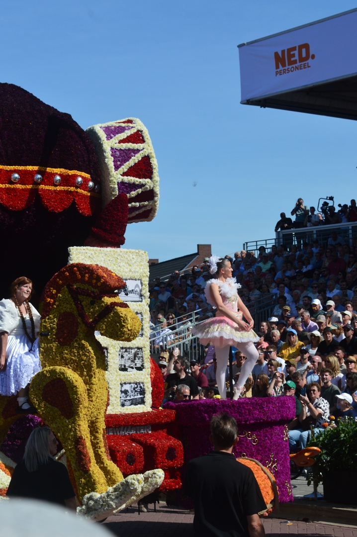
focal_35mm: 82
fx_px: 1229
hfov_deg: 16.5
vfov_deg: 24.6
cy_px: 268
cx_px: 178
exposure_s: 1/400
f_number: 11
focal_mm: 55
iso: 400
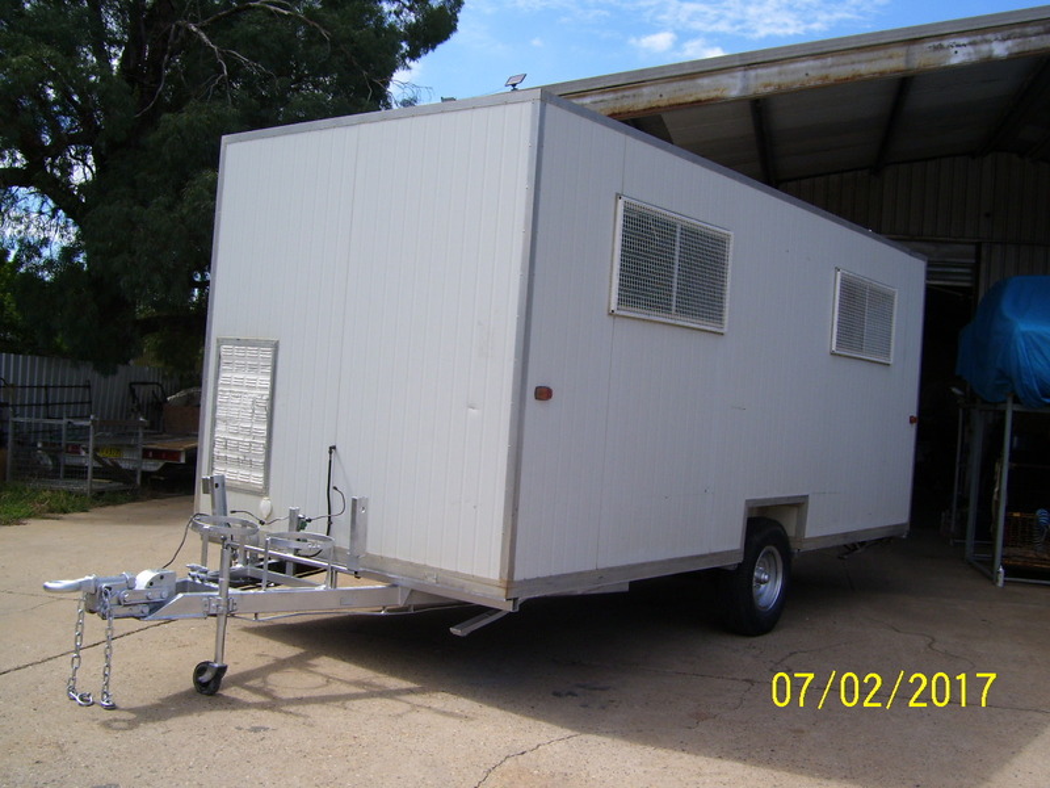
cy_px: 394
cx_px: 525
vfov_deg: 38.7
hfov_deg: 50.1
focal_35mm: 37
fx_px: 1122
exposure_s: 1/500
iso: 80
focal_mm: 6
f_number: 4.8
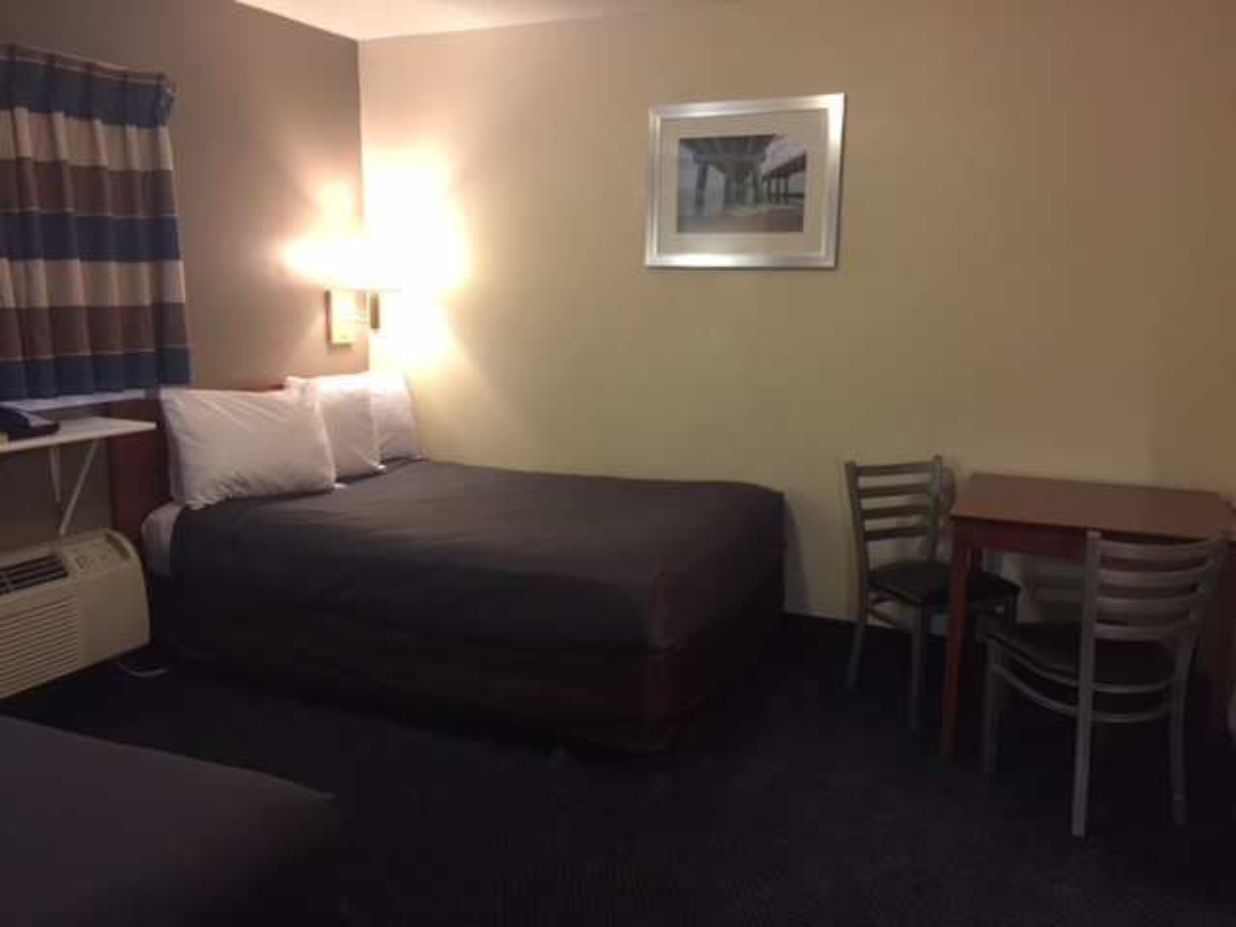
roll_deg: -1.5
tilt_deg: -9.2
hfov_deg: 61.7
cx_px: 618
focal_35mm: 29
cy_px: 464
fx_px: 1035
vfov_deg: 48.2
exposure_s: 1/15
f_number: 2.2
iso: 125
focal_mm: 4.15
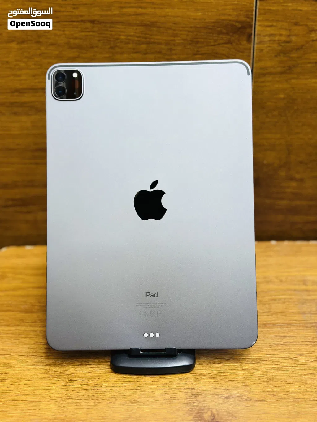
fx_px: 586
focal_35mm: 48
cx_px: 158
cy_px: 211
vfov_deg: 39.7
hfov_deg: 30.3
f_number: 1.78
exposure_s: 1/50
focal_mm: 6.86
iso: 80
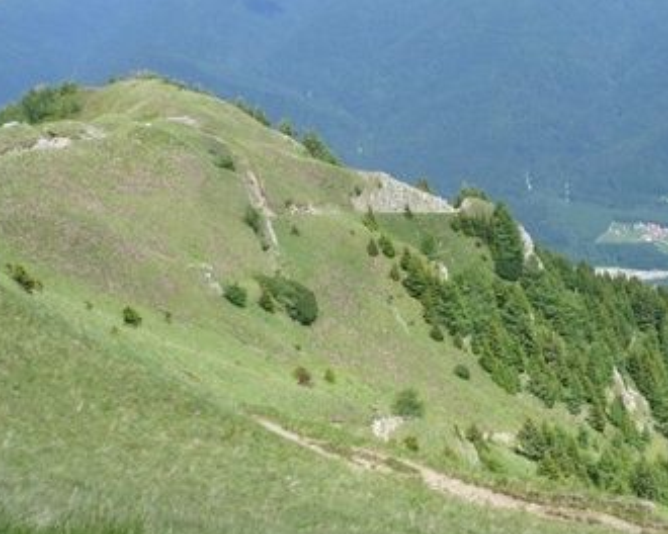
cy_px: 318
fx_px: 1186
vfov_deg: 25.3
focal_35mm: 60
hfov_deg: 30.3
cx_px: 578
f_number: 3.3
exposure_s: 1/500
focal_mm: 4.9
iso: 80
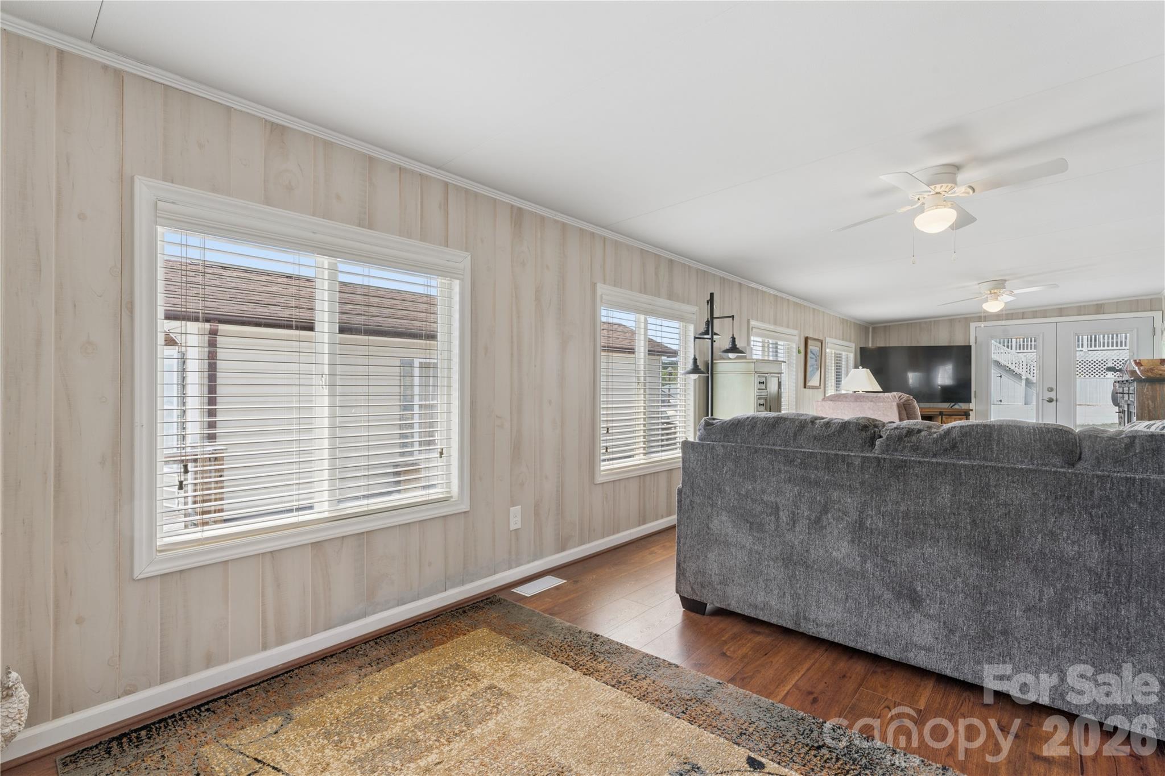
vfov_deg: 72.4
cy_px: 388
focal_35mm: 16
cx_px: 582
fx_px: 531
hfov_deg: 95.3
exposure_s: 1/30
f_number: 13
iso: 200
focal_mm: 16.4
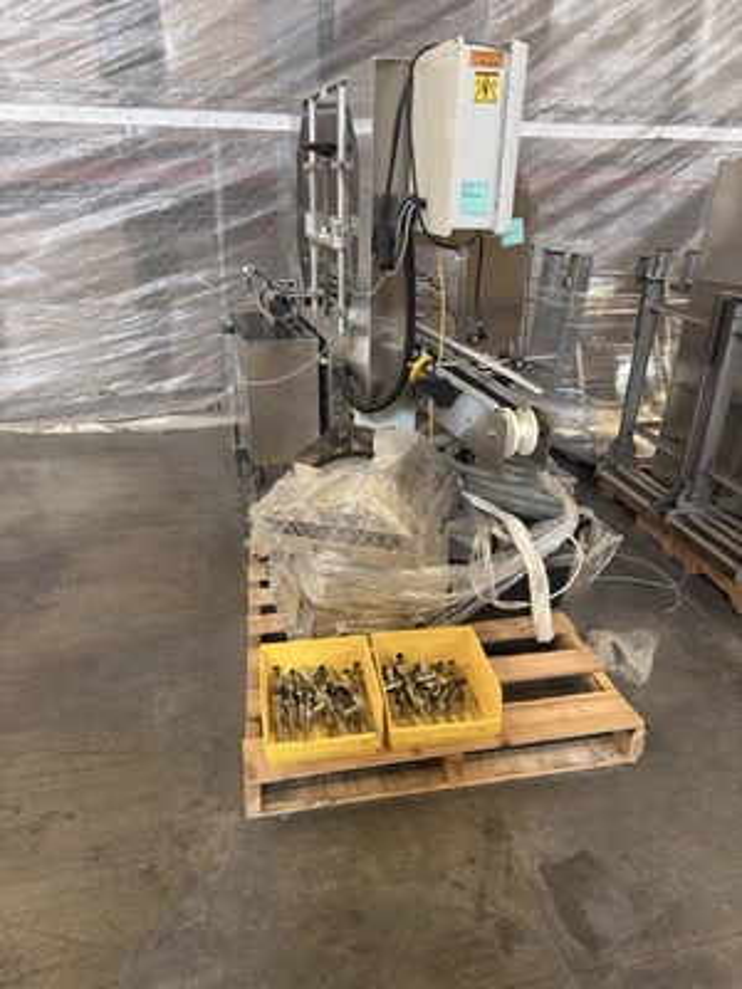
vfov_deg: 71.6
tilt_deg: -23.4
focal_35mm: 24
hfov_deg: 56.8
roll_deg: +0.9
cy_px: 494
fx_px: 686
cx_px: 371
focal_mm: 6.76
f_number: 1.78
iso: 320
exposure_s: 1/60
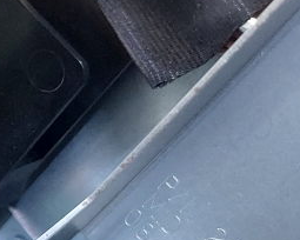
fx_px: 817
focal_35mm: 92
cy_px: 124
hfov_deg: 18.4
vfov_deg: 16.7
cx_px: -156
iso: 800
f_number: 1.8
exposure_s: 1/24
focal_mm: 4.6
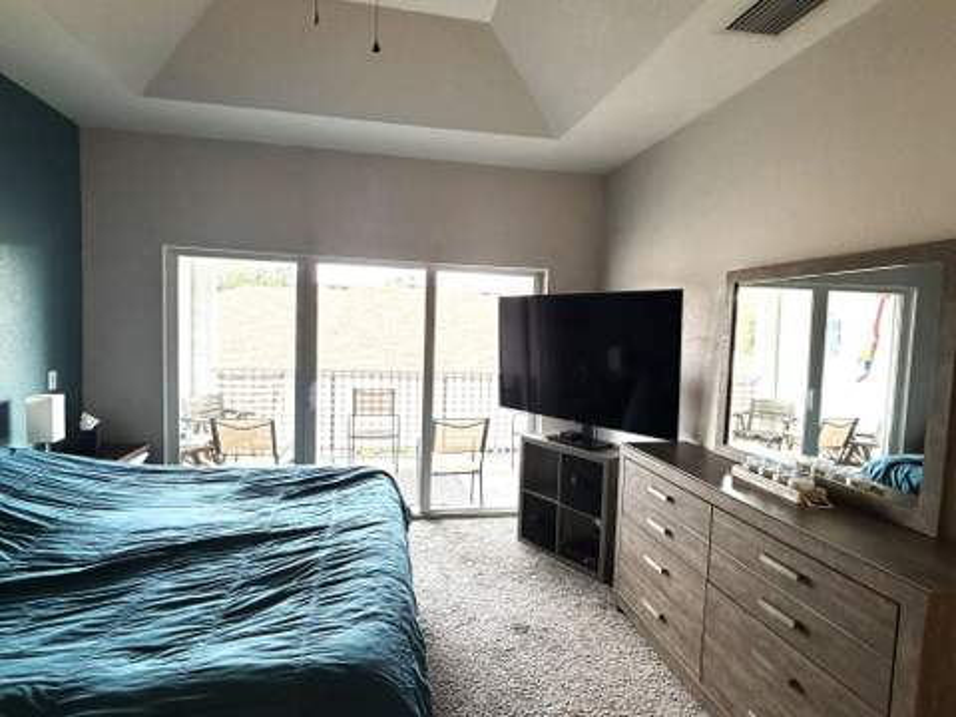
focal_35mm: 19
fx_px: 525
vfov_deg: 68.7
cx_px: 478
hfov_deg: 84.7
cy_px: 358
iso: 250
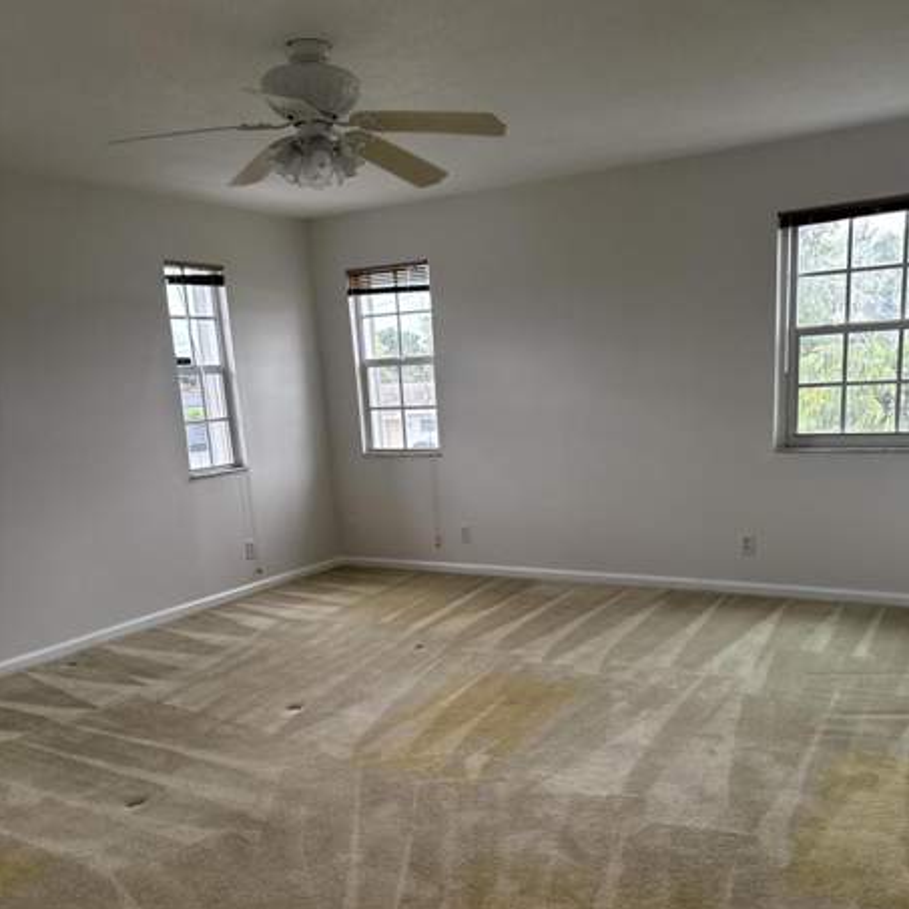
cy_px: 576
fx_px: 891
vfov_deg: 53.4
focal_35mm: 30
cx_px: 478
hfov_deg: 54.0
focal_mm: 6.76
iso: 100
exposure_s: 1/151
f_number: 1.78
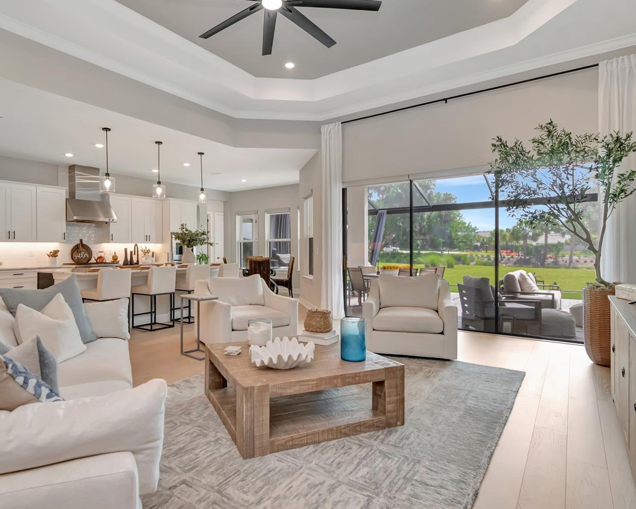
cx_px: 279
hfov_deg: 81.2
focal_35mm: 20
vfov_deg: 69.2
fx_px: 369
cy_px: 247
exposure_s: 1/200
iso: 800
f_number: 6.3
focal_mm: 11
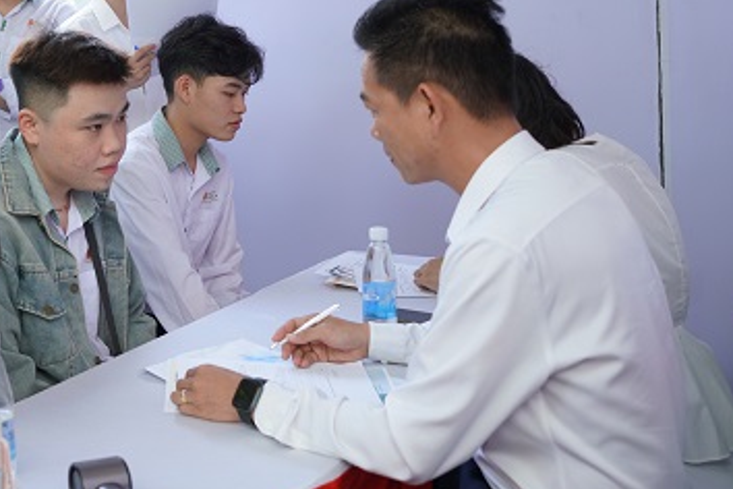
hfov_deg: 33.4
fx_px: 1160
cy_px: 112
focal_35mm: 57
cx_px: 85
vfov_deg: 23.5
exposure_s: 1/250
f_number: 2.8
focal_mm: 28
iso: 320
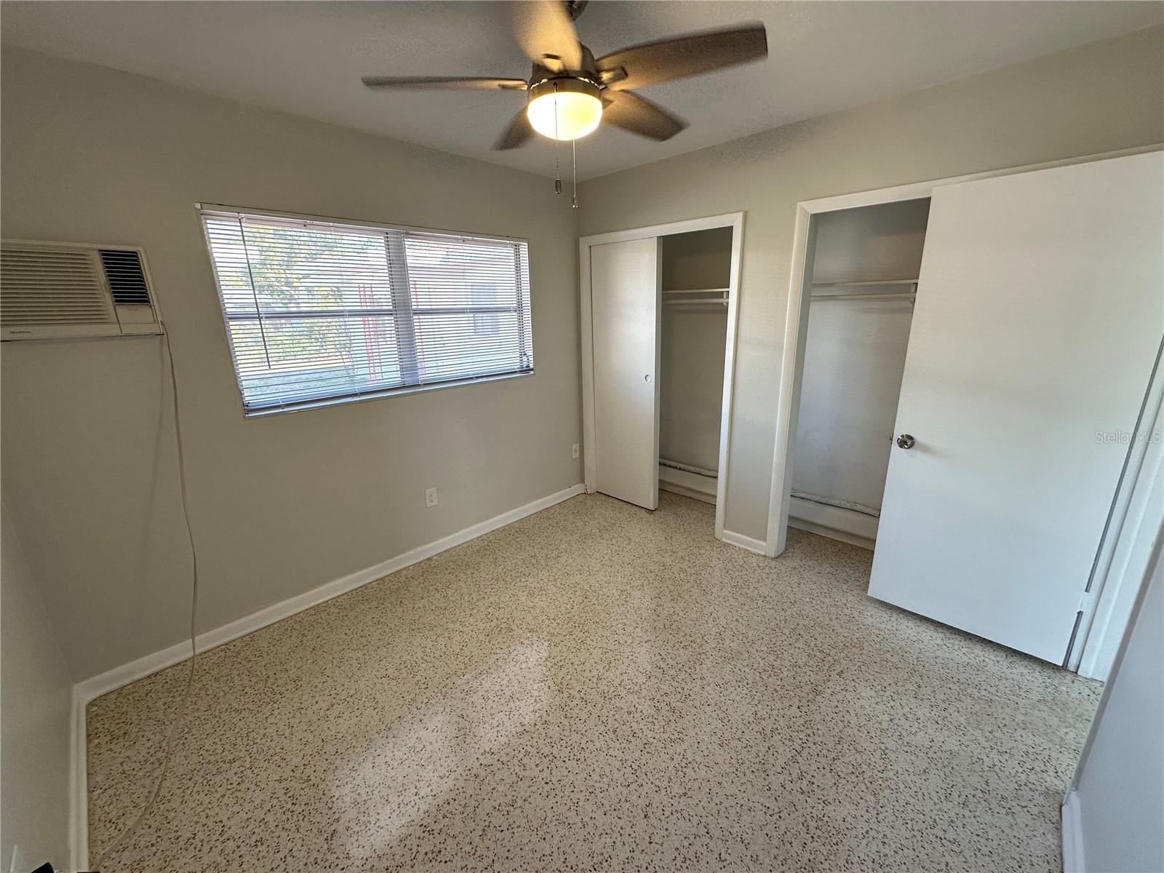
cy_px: 436
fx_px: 471
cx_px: 582
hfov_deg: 102.1
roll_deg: +1.0
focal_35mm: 14
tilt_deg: -15.7
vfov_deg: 85.7
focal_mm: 2.22
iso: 100
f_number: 2.2
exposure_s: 1/120
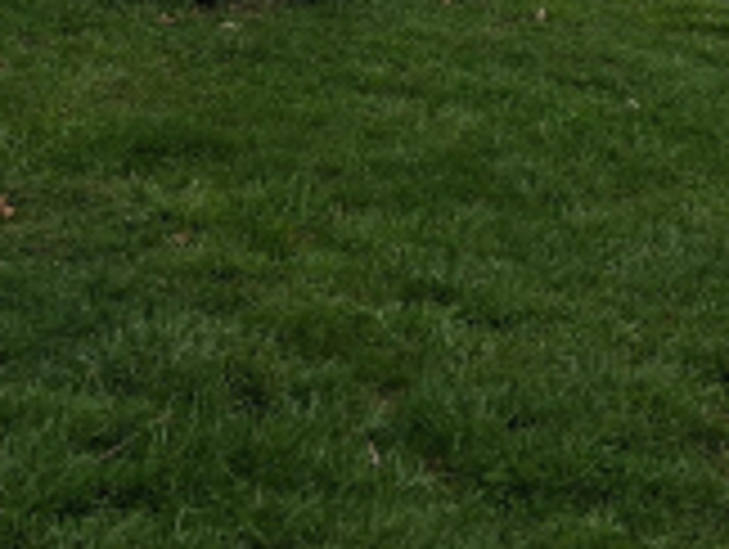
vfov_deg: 12.8
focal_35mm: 107
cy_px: -400
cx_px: 353
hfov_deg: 18.3
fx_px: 2257
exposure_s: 1/133
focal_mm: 3.98
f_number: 1.8
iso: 25
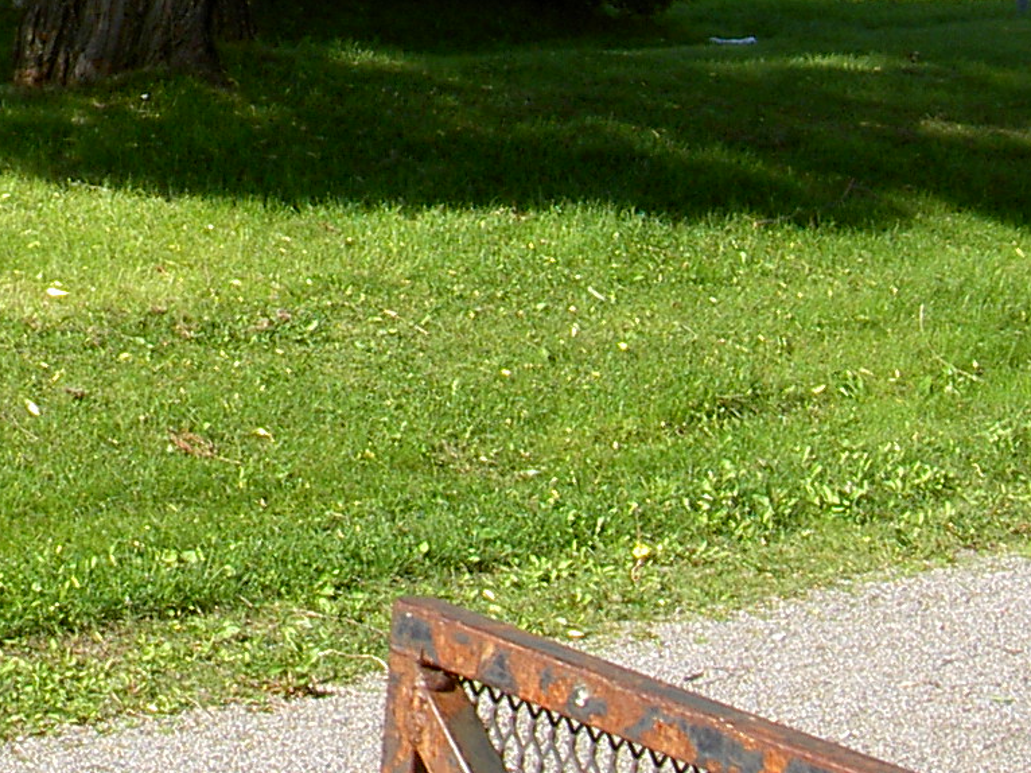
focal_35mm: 132
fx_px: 3930
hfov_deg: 14.3
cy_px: -407
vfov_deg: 10.8
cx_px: -297
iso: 100
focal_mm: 8
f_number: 4.7
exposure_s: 1/200
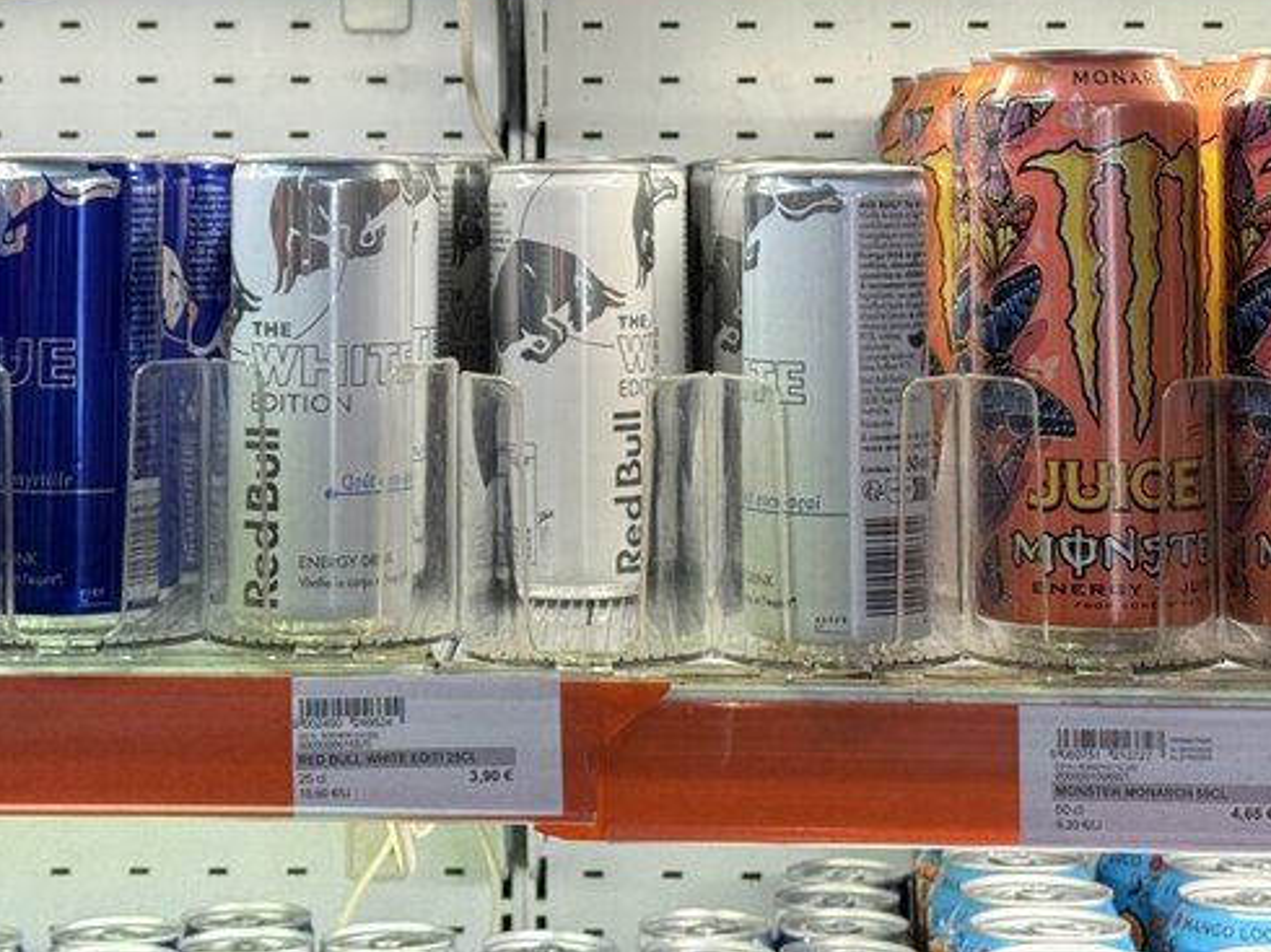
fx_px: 3597
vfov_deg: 14.8
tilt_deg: +4.7
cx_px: 586
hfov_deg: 20.0
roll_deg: -0.3
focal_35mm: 98
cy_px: -18
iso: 50
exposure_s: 1/100
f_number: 1.78
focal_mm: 6.76
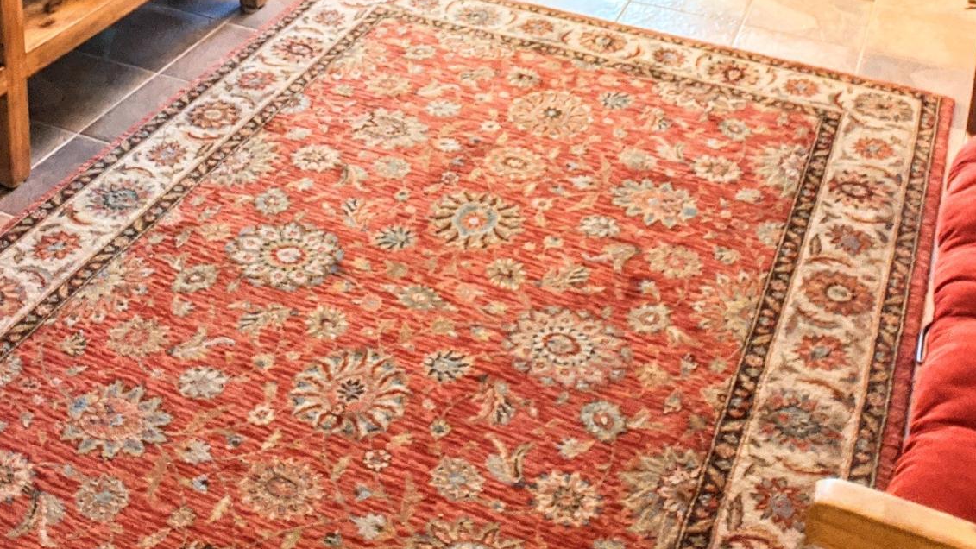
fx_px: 2018
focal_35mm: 78
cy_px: -205
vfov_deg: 14.7
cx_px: 411
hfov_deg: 27.1
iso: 64
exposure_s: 1/40
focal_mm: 4.38
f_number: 1.73
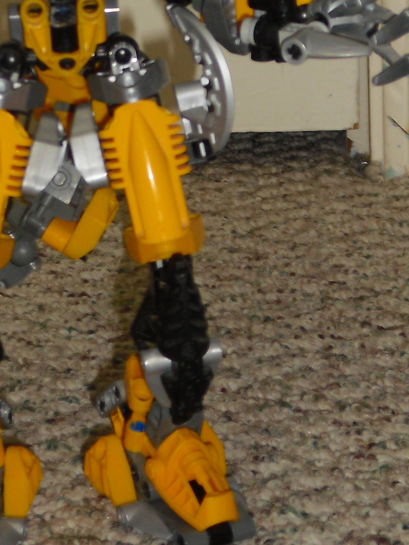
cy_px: 47
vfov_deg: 16.1
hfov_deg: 12.1
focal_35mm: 121
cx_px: 31
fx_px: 1906
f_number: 3.8
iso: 200
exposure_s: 1/60
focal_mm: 9.4
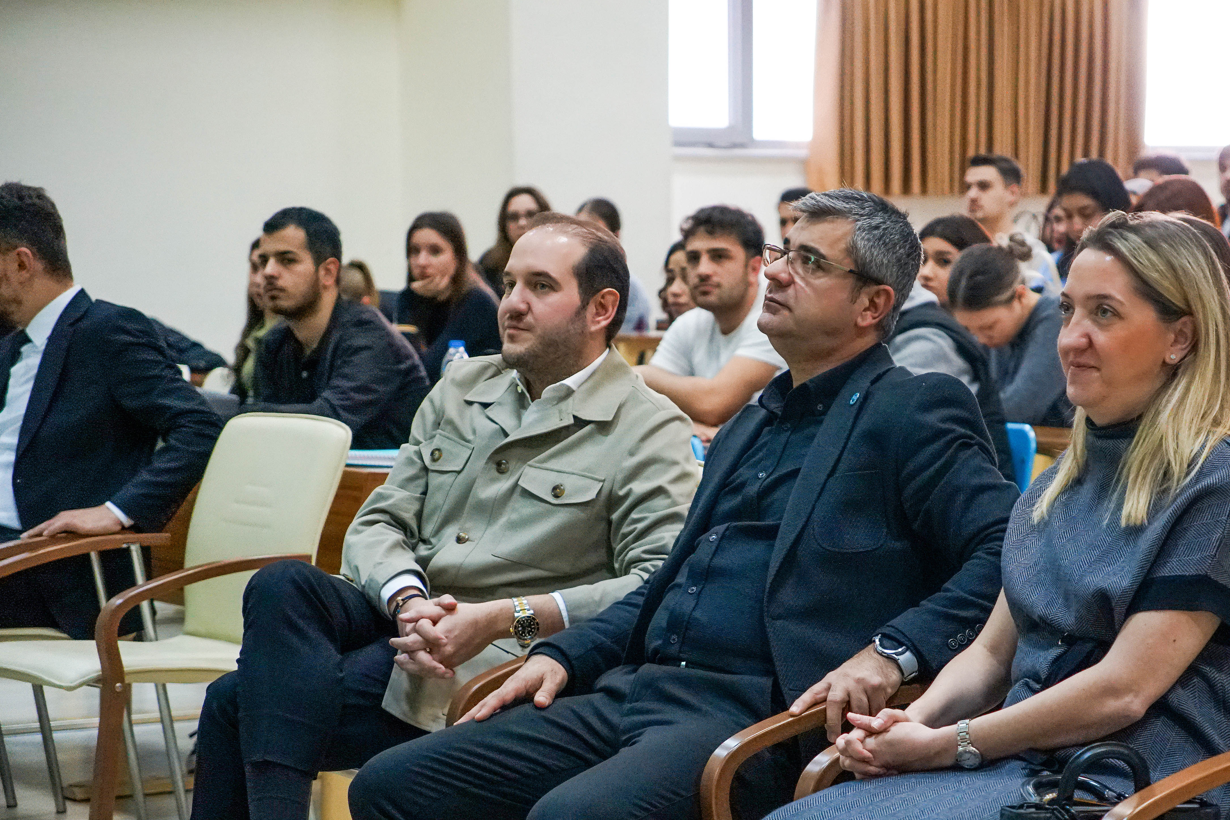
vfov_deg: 13.1
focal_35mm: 104
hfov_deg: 19.6
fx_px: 3553
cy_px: 567
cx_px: 782
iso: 2000
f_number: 2.8
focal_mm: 50
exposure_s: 1/200
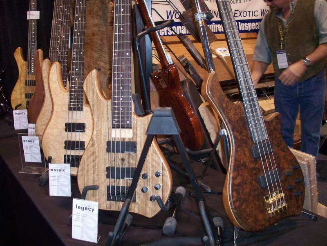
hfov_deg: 50.1
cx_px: 164
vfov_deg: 38.7
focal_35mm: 37
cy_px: 123
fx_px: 350
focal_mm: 6.2
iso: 160
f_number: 2.8
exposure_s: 1/45
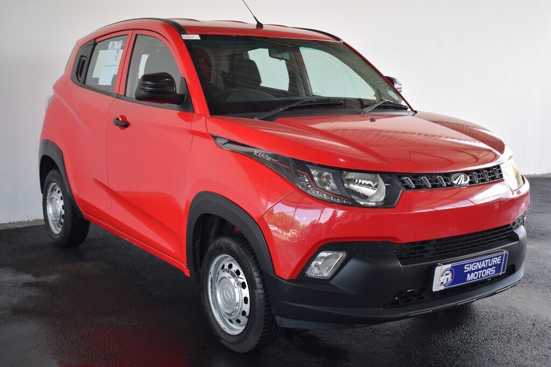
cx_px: 276
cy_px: 184
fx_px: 689
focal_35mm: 45
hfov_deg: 43.6
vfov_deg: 29.9
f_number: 5.6
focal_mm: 30
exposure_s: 1/125
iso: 400
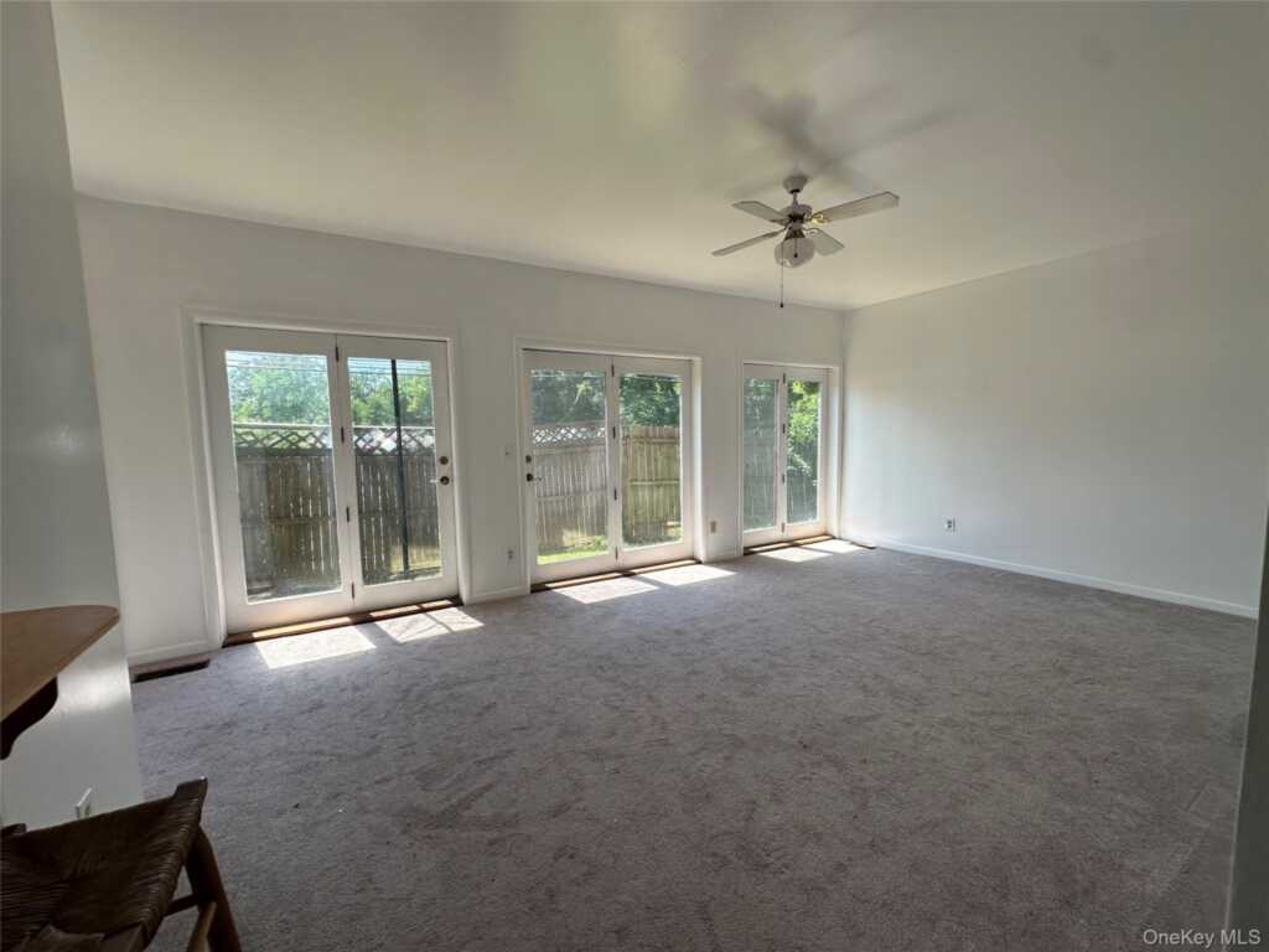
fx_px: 513
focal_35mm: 14
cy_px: 476
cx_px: 634
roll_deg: -0.5
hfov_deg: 102.1
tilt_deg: -3.8
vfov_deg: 85.7
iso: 40
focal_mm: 2.22
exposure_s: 1/281
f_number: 2.2
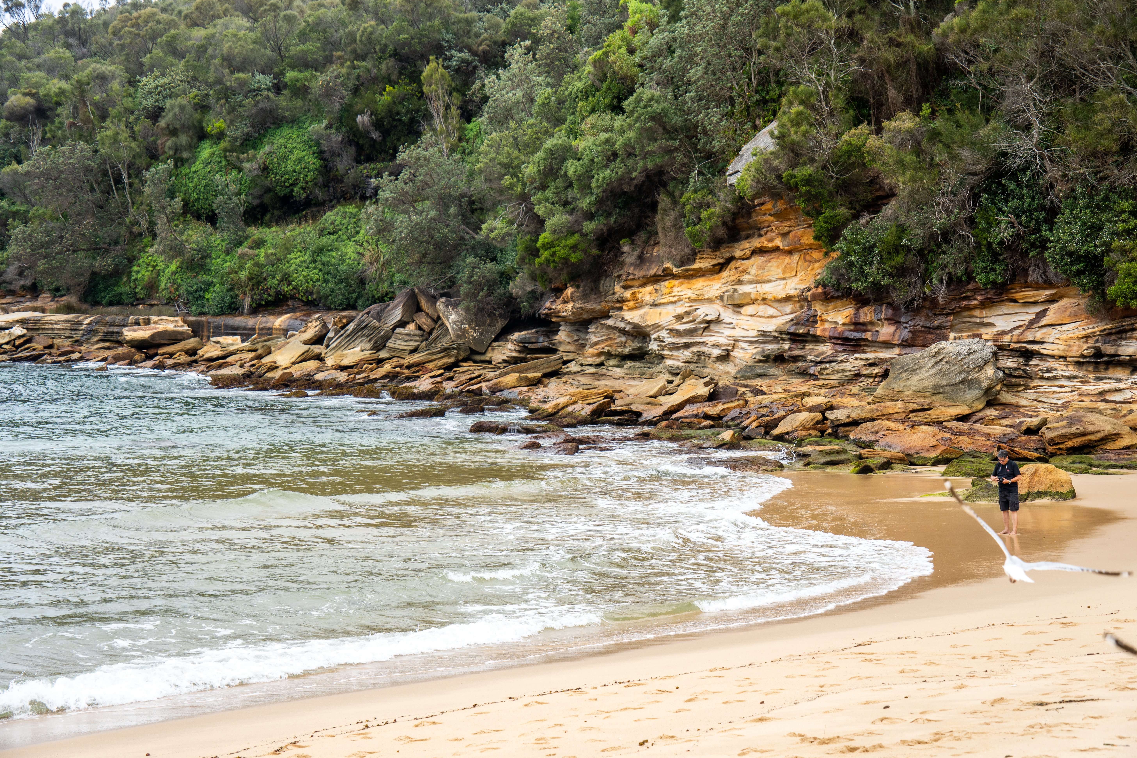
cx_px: 579
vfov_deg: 19.2
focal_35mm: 71
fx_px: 2242
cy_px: 382
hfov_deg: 28.5
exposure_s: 1/200
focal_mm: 46
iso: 100
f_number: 5
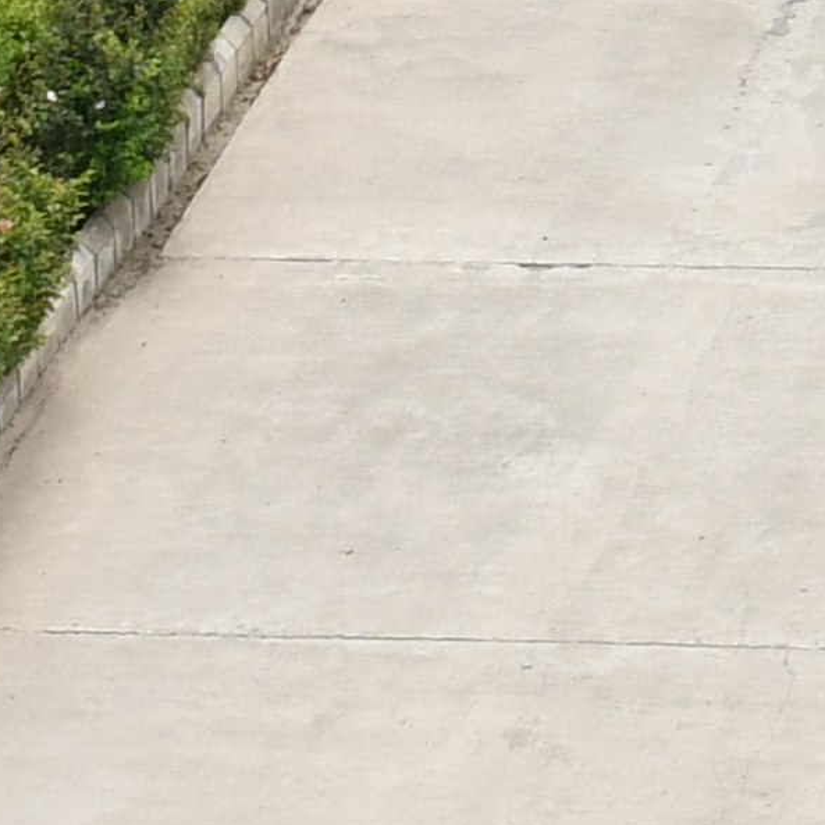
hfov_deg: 5.4
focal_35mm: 319
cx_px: 1628
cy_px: -1317
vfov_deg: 5.3
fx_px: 8601
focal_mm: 27
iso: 100
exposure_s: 1/200
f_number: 8
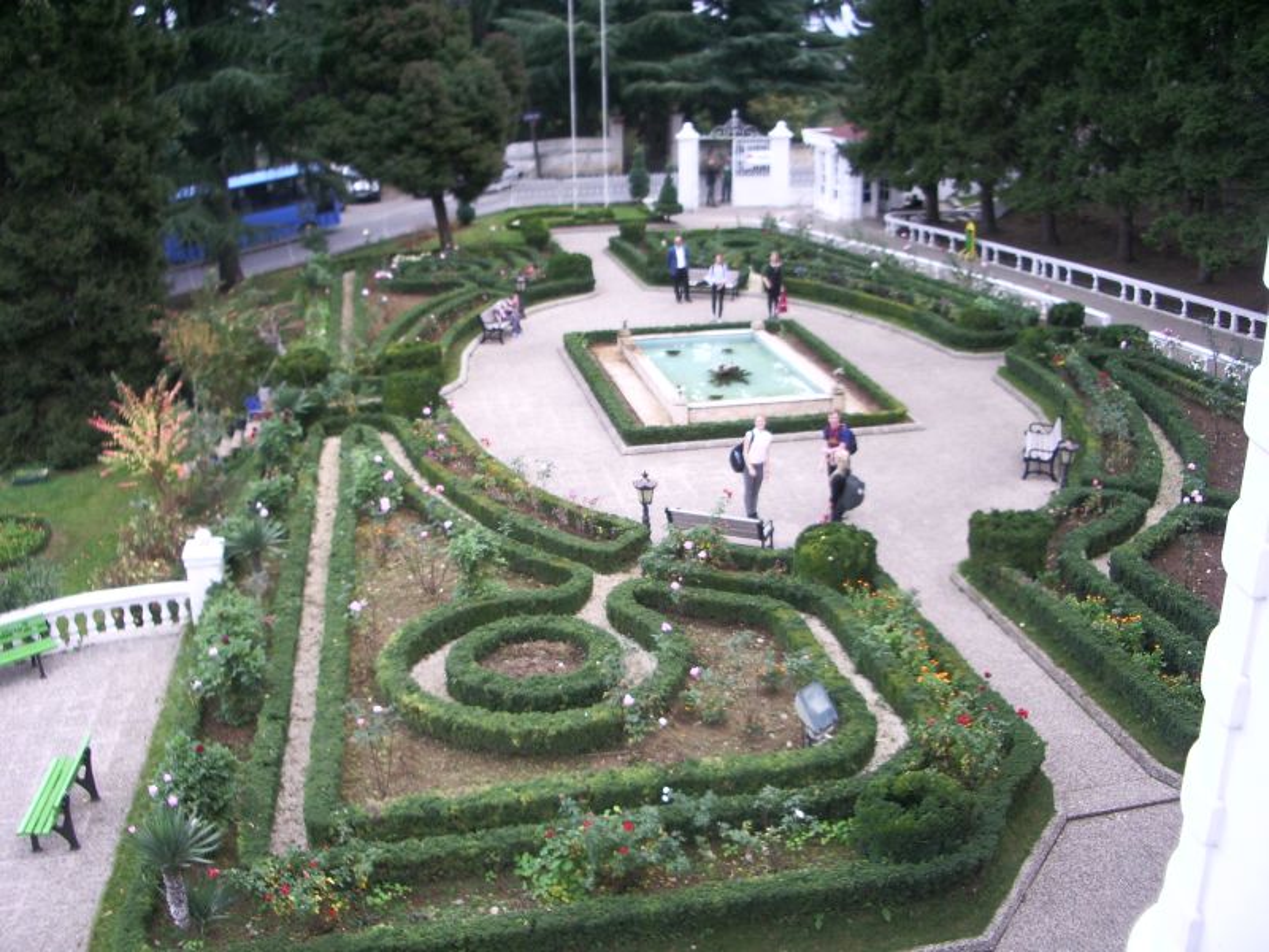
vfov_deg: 40.7
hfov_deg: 52.6
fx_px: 1283
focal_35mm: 35
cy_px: 476
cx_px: 634
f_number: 2.6
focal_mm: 5.8
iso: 100
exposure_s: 1/40
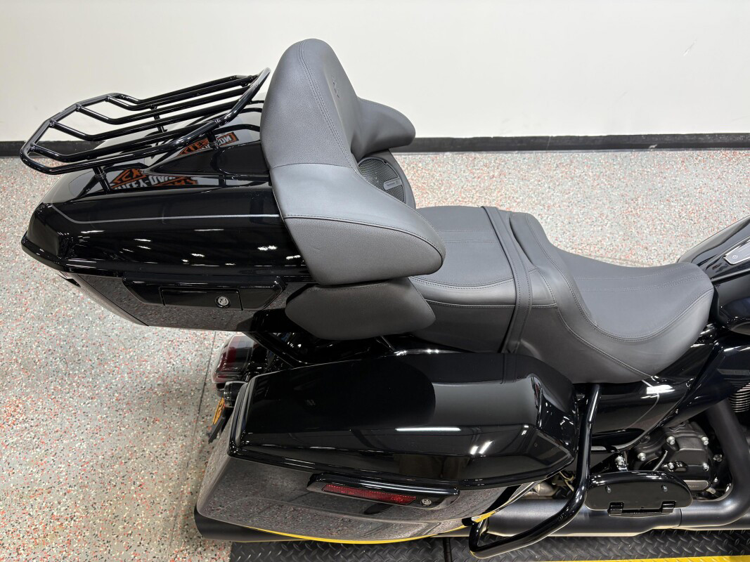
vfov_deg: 53.1
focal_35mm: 26
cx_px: 375
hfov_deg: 67.3
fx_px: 563
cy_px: 281
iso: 100
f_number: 1.6
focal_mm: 5.96
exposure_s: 1/120
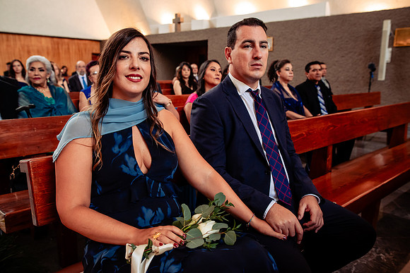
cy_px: 136
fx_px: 353
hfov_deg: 60.3
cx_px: 205
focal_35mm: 31
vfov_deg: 42.3
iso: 1600
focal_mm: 31
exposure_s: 1/125
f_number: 4.5
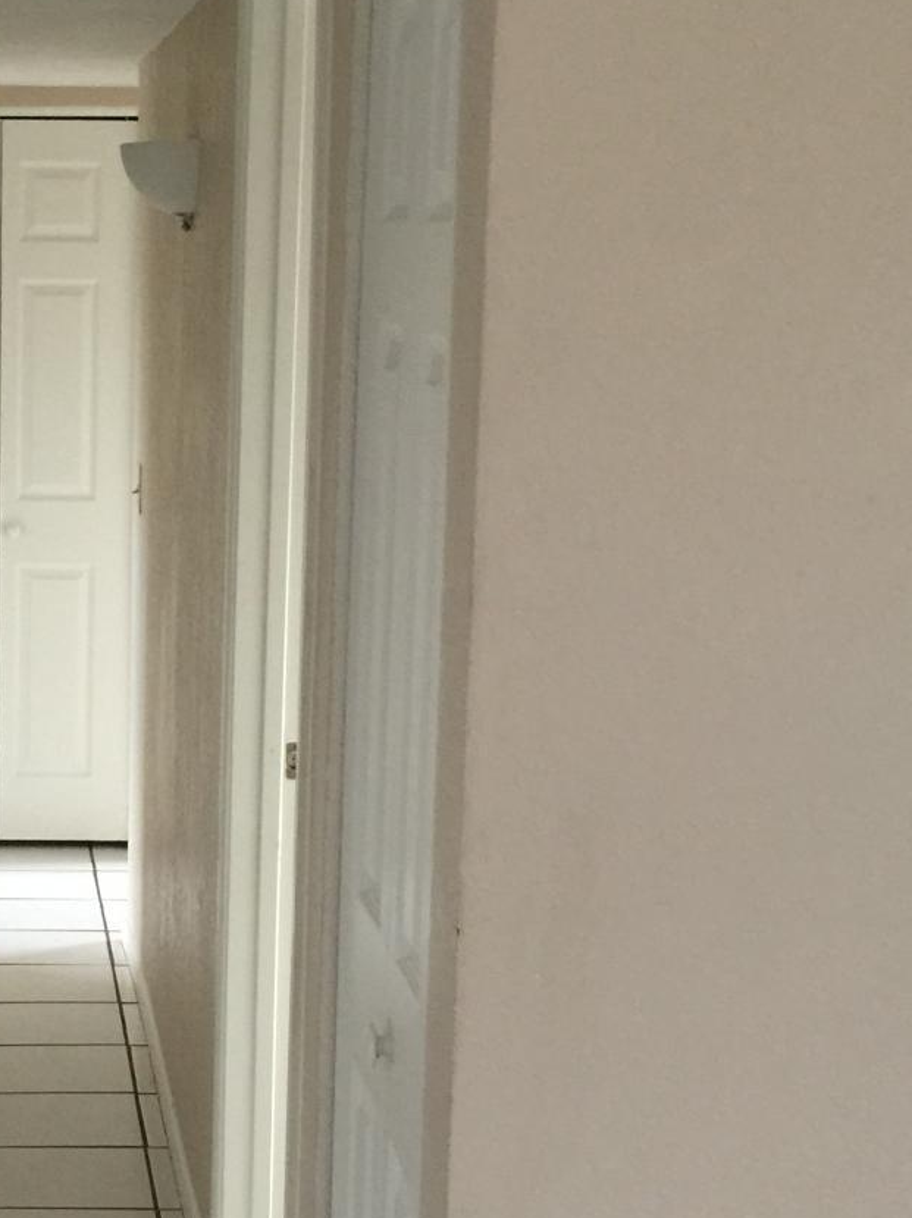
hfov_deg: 20.4
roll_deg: -0.3
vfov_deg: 27.8
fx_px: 2461
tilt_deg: -8.6
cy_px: 698
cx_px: 28
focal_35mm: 70
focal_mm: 4.15
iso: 80
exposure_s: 1/15
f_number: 2.2
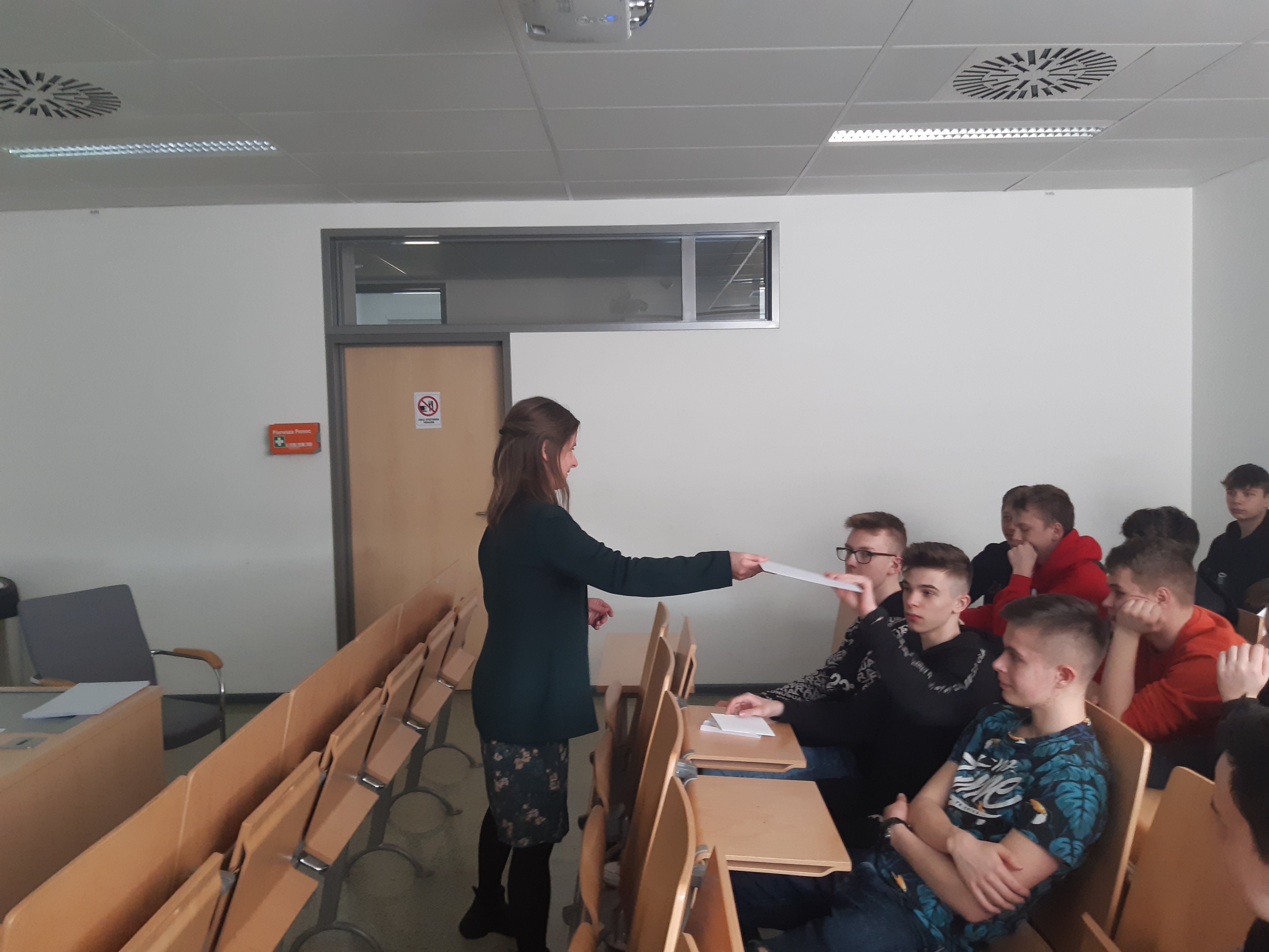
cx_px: 634
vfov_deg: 53.1
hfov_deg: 67.3
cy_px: 476
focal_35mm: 26
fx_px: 953
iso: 160
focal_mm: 3.92
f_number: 1.7
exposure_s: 1/50
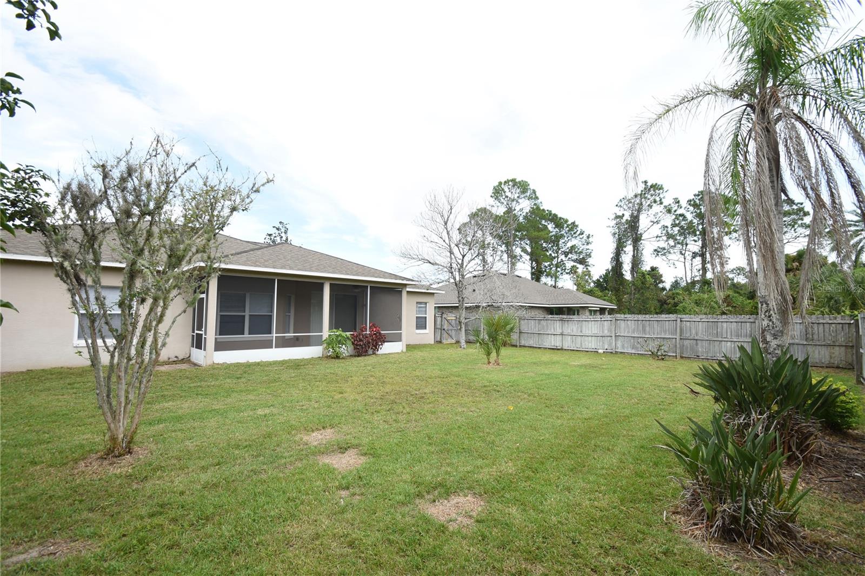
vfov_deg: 77.3
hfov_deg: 100.4
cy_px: 288
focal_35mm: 15
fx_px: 360
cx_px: 432
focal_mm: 10
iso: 100
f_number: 5.6
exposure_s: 1/125
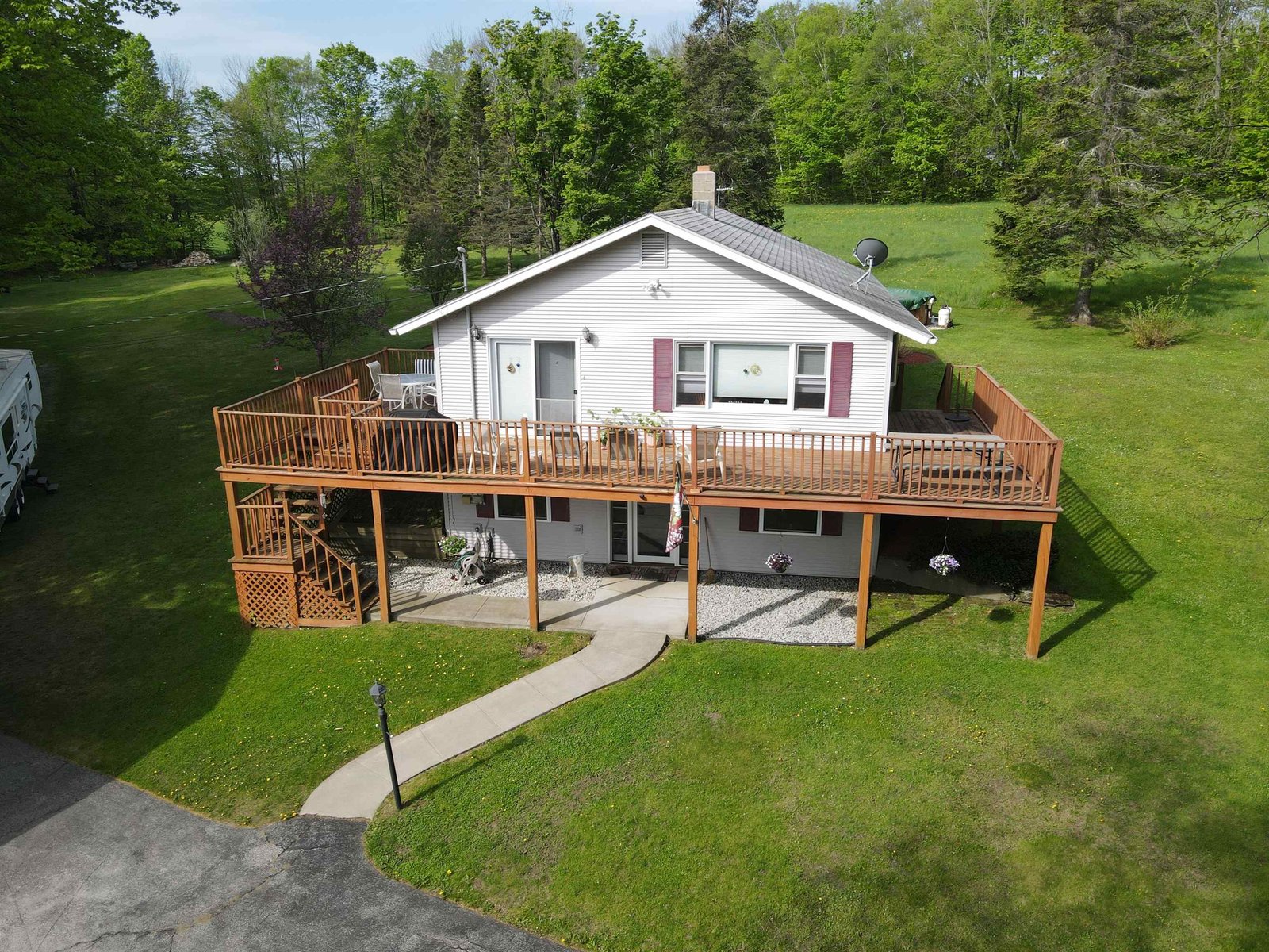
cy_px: 476
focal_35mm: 24
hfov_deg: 71.6
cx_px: 634
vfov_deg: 56.8
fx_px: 880
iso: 100
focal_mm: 4.5
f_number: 2.8
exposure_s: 1/400
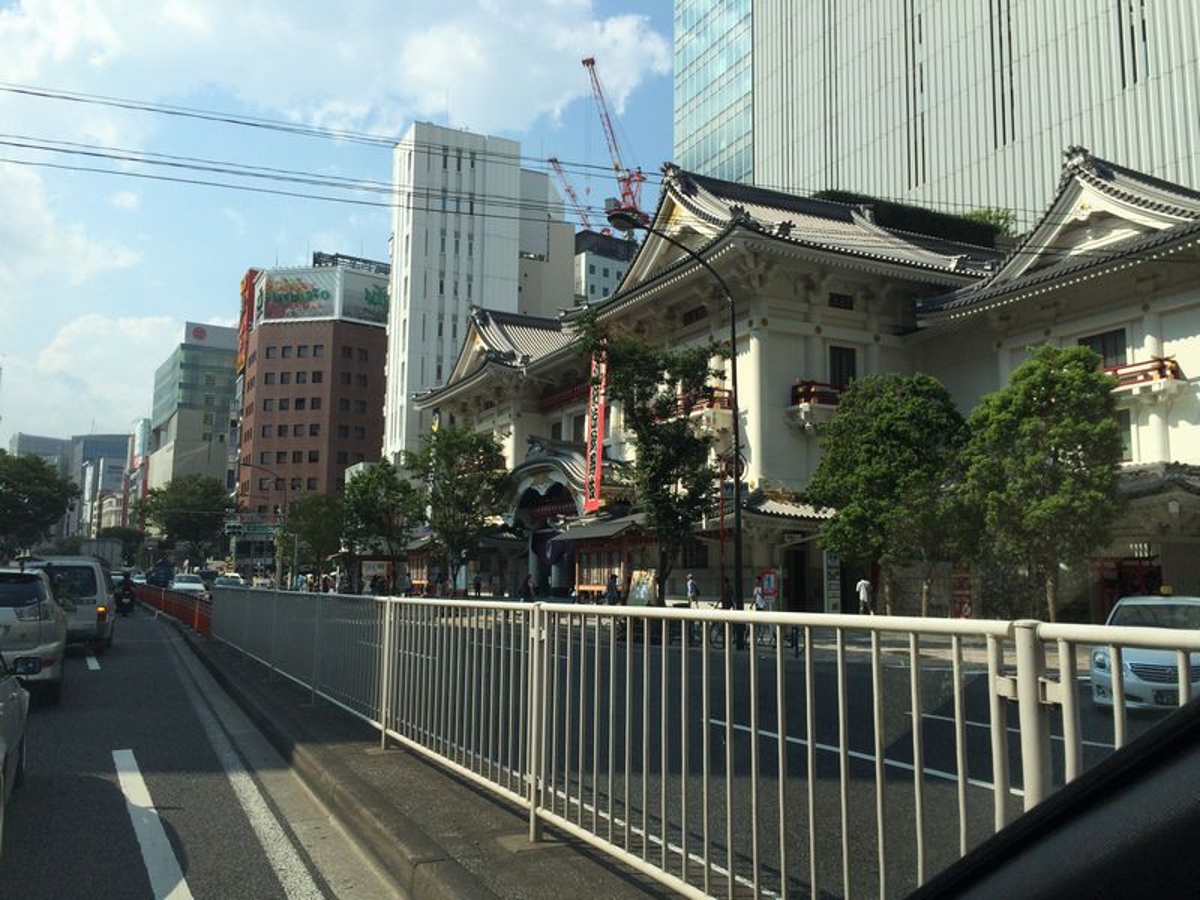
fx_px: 1040
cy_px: 450
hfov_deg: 60.0
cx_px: 600
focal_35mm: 30
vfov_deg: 46.8
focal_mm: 4.12
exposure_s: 1/2160
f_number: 2.2
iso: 32
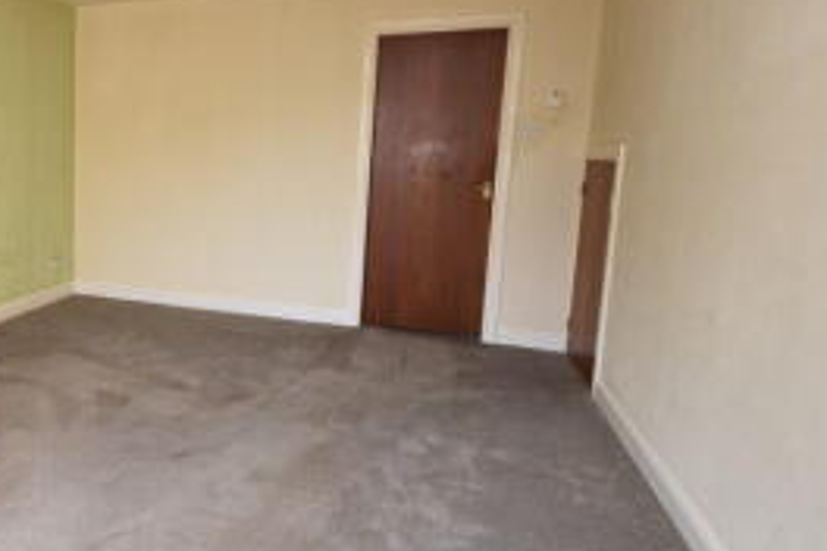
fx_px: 620
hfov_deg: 58.7
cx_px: 100
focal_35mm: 27
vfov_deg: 47.7
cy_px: 227
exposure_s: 1/60
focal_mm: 10
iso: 200
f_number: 4
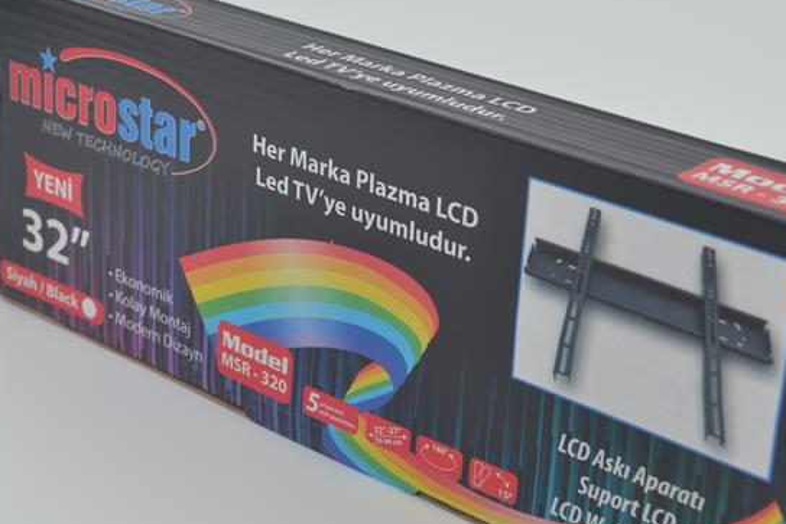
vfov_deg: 17.1
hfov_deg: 25.3
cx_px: 318
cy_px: 228
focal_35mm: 80
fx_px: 1745
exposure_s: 1/80
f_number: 5.6
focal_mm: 29
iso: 100
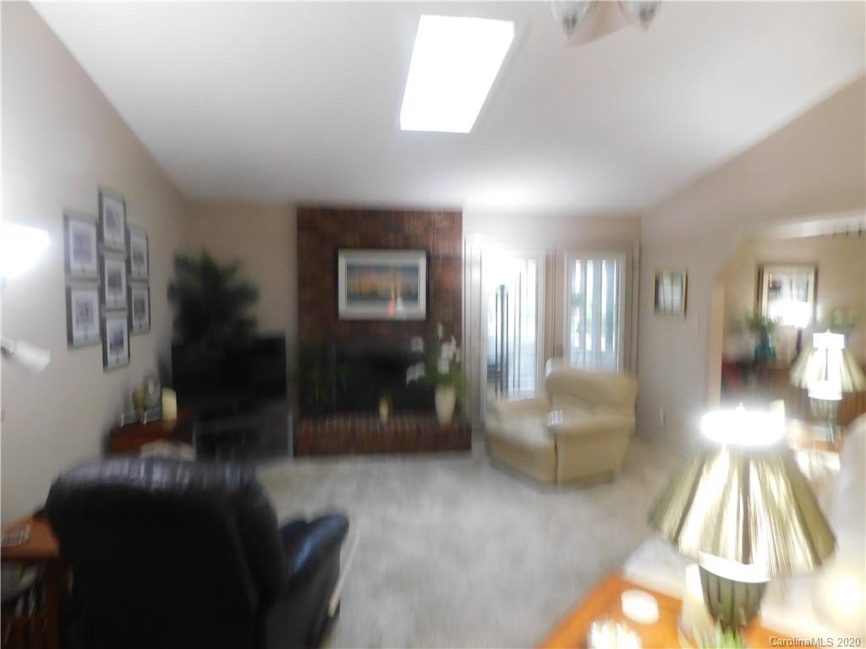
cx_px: 433
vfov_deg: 58.9
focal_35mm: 23
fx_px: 575
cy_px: 324
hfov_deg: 73.9
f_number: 3
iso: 400
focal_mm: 4
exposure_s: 1/20
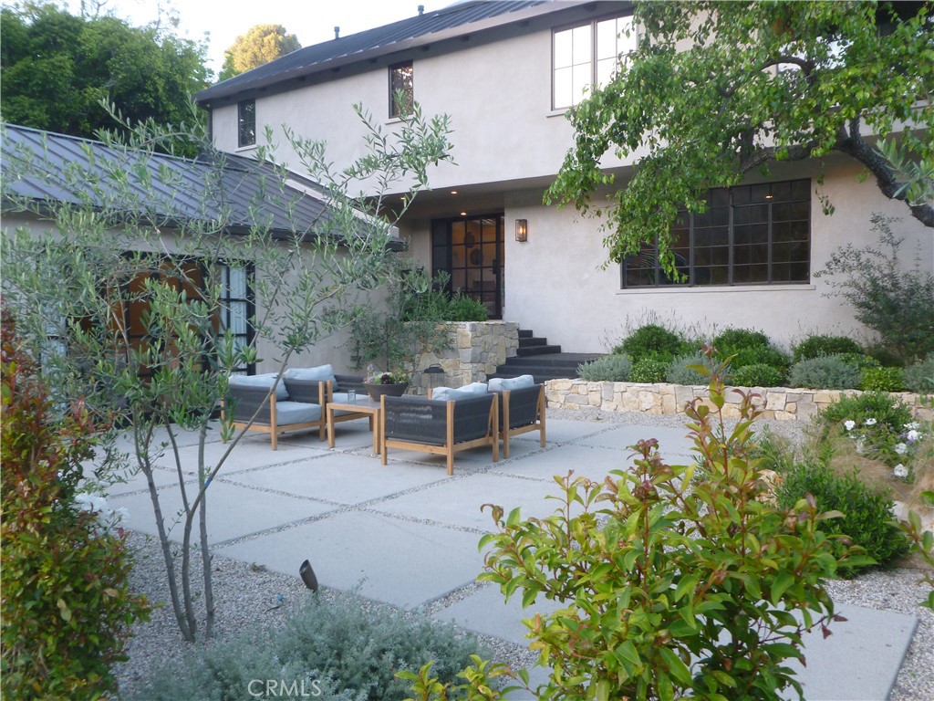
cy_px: 350
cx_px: 467
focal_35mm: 28
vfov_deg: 49.7
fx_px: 755
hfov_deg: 63.4
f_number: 3.3
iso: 125
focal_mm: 5
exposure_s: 1/60
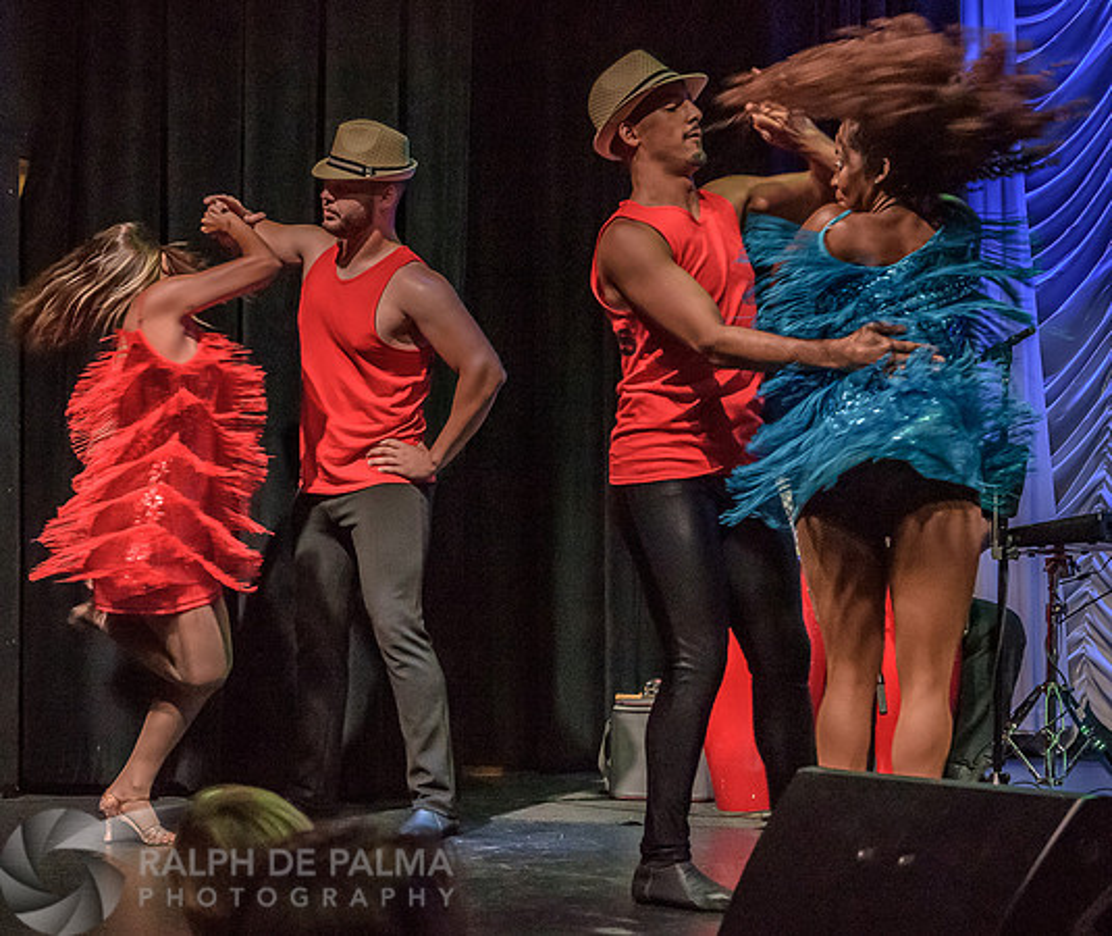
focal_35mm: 69
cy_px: 582
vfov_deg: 22.9
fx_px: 2307
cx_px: 430
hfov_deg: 27.0
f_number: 5.6
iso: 5000
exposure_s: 1/160
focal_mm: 44
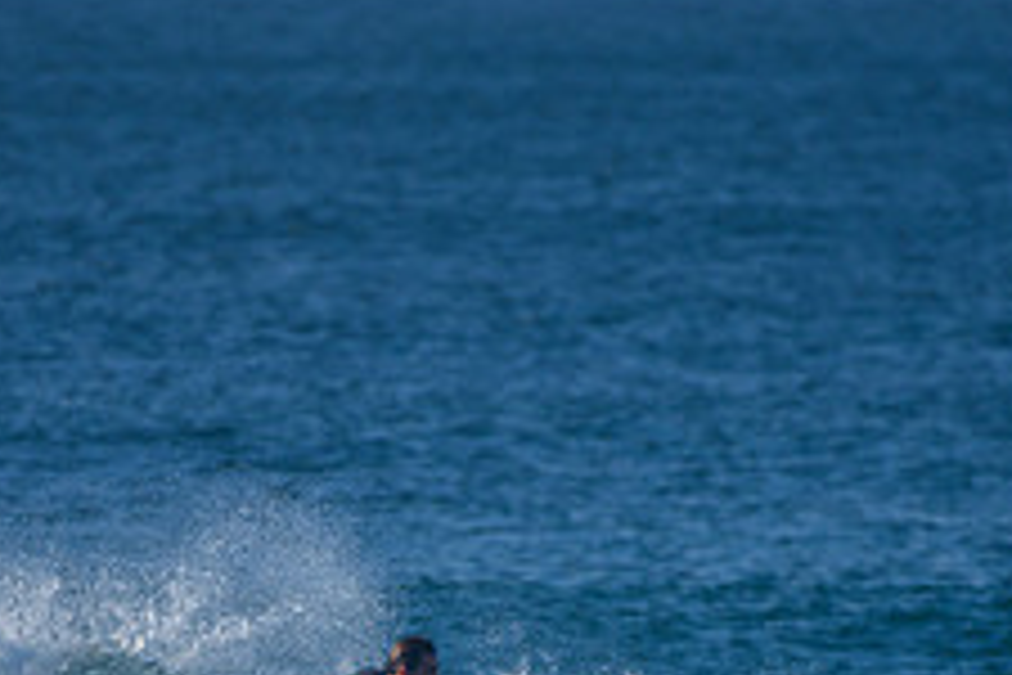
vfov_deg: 1.0
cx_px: 405
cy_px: 808
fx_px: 37272
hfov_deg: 1.6
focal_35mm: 1326
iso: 200
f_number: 5.6
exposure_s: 1/2000
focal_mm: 500
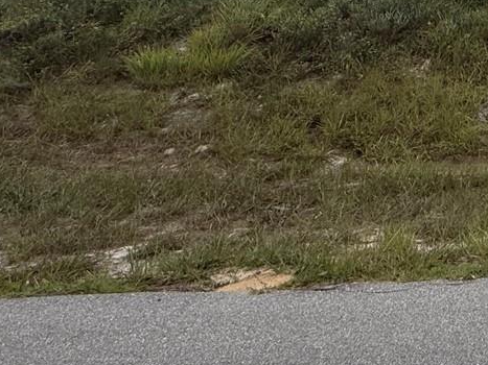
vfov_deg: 24.9
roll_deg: -2.1
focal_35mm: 48
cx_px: 697
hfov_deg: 28.7
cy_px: -147
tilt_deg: +9.0
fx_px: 677
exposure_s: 1/1339
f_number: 2.2
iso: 50
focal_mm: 2.22
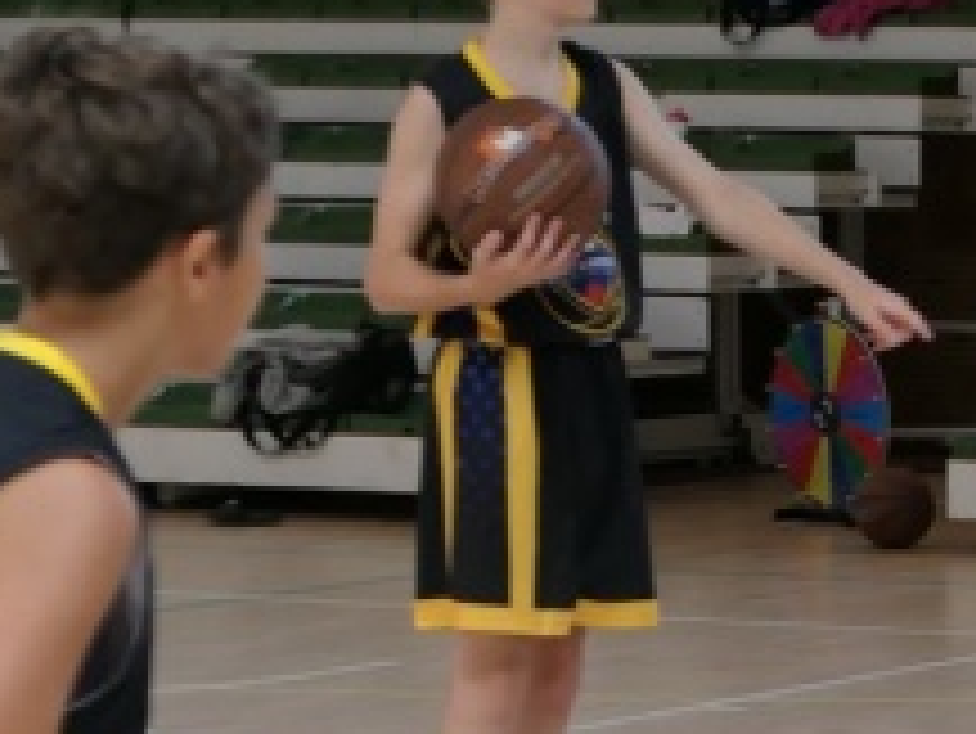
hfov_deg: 9.0
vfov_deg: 7.1
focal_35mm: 210
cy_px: 707
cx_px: 1700
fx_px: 5924
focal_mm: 19.2
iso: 640
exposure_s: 1/500
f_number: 2.8
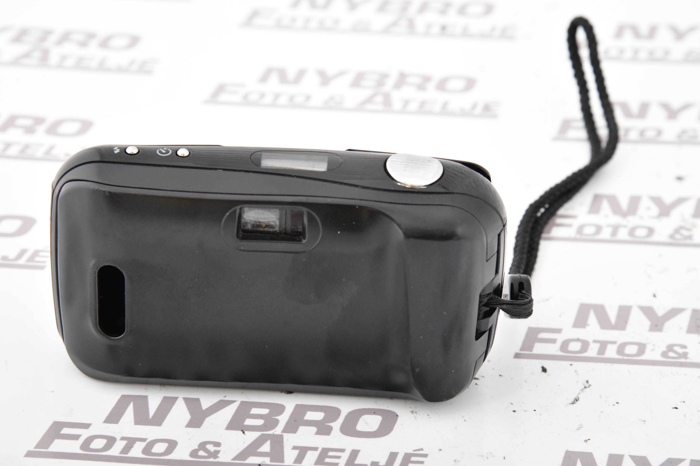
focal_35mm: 120
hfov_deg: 17.1
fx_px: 2333
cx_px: 350
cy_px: 233
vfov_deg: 11.4
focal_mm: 120
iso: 2500
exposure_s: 1/200
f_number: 11
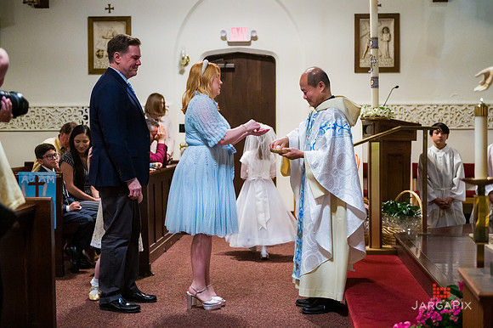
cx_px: 246
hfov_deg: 34.5
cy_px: 164
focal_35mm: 58
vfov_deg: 23.4
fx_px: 794
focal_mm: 58
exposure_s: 1/400
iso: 6400
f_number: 3.2
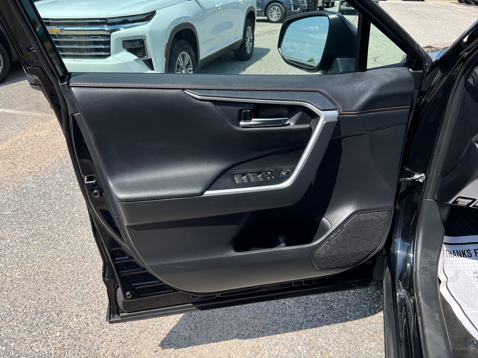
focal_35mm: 26
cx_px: 239
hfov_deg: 67.3
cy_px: 179
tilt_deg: -28.5
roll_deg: +0.1
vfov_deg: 53.1
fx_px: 359
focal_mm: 5.7
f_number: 1.5
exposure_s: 1/3356
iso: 50
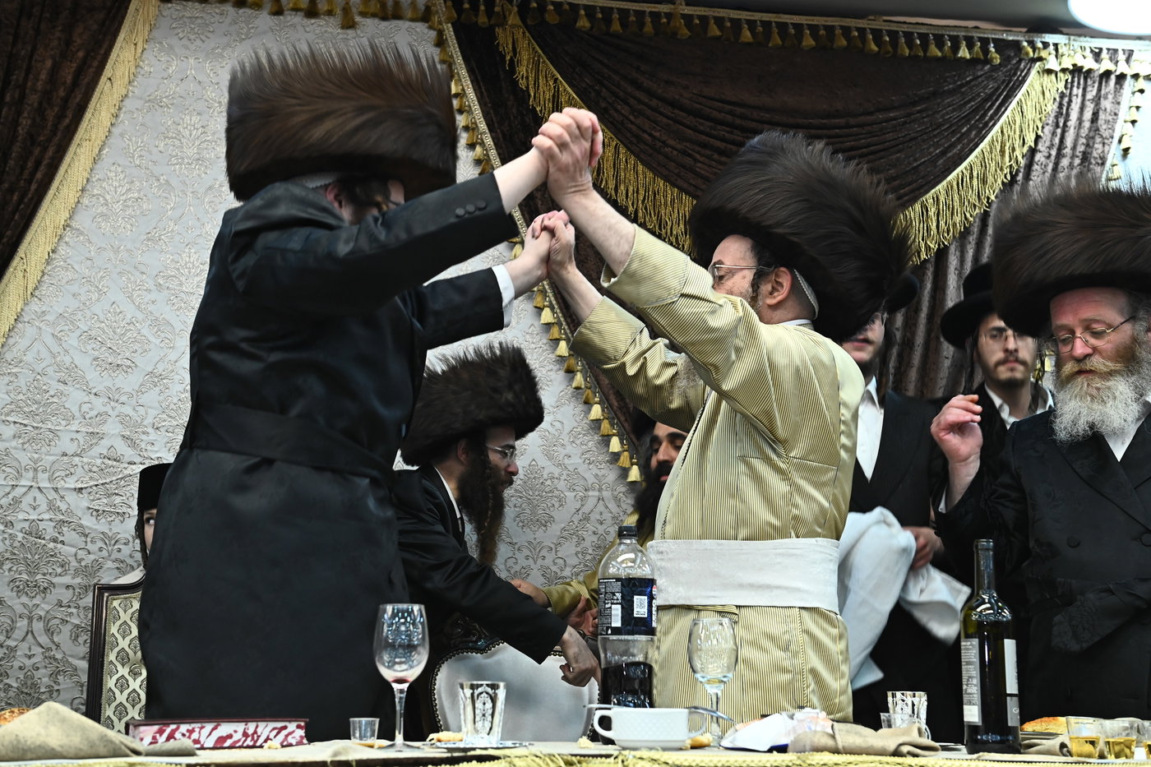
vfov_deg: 27.0
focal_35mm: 50
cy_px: 384
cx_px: 576
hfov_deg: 39.6
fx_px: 1598
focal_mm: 50
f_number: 5.6
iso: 2000
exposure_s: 1/160
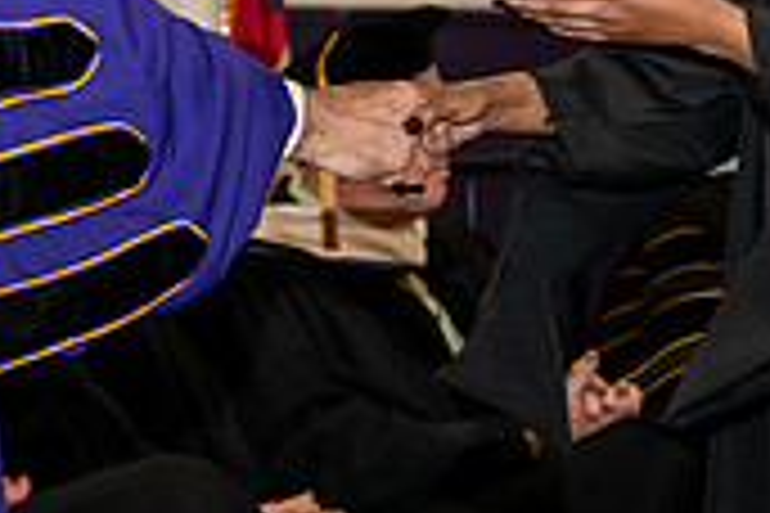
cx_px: 581
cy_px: -38
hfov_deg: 7.6
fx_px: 5796
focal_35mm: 271
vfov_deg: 5.1
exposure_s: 1/200
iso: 1600
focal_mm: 80
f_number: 5.6
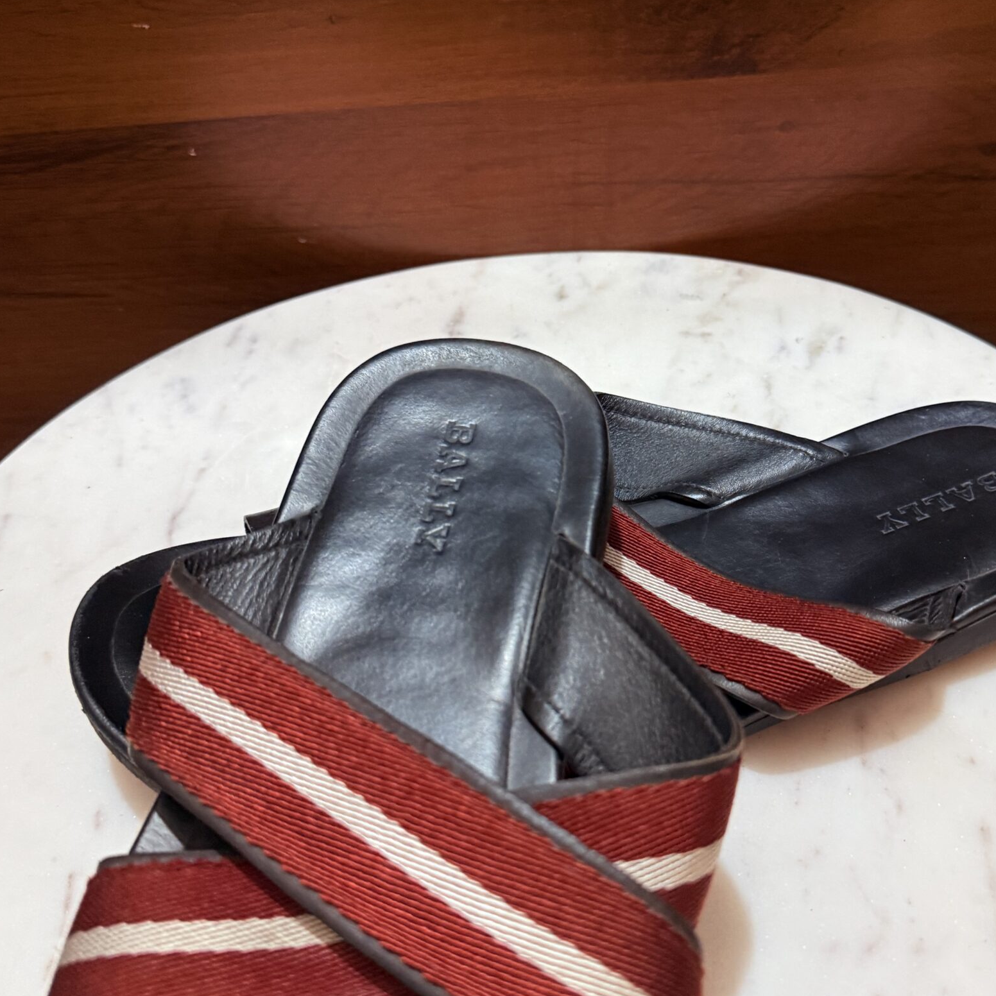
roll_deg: +5.8
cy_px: 500
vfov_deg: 47.2
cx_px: 568
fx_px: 1139
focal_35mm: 35
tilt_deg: -42.5
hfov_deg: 47.1
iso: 320
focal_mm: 6.76
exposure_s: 1/50
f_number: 1.78
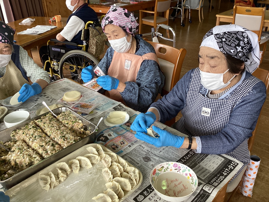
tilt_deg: -28.7
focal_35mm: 31
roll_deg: +0.5
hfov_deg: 58.4
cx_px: 134
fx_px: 241
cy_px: 101
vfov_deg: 45.4
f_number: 2.4
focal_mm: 3.3
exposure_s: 1/120
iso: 50
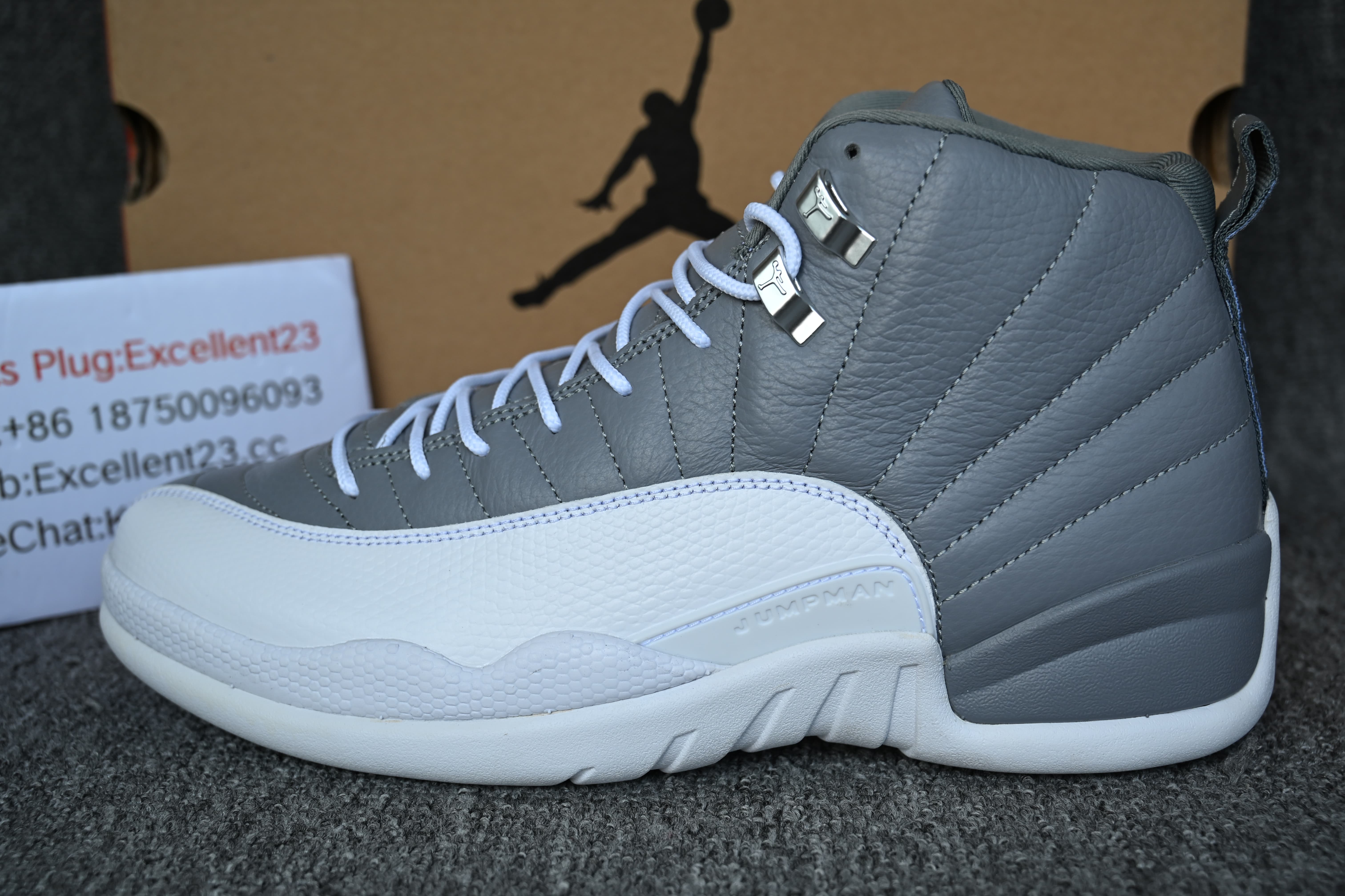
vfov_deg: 31.2
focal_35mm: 43
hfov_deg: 45.4
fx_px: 1606
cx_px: 672
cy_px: 448
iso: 200
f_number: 5.6
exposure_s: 1/125
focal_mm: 43
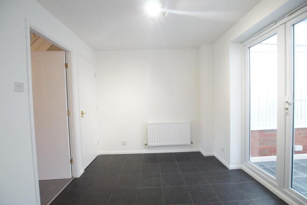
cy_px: 102
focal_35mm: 15
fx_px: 128
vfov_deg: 77.3
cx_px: 154
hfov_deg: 100.4
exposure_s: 1/60
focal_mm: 10
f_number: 4
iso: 1000
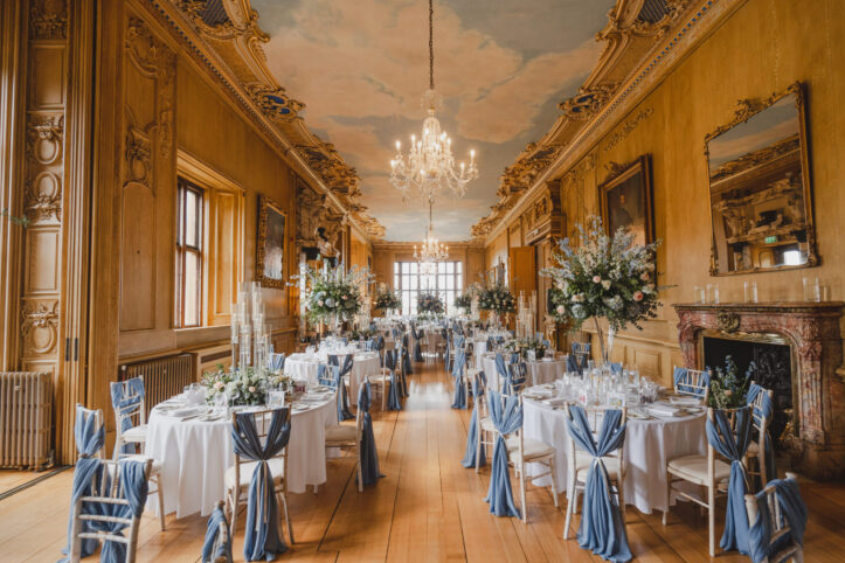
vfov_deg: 70.4
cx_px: 430
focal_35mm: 17
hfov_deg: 93.3
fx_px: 399
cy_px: 291
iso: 500
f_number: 4
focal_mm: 16
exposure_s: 1/125
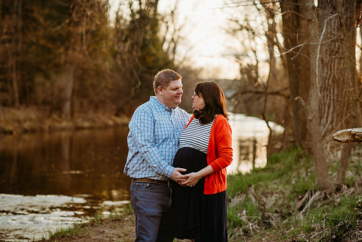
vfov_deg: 15.8
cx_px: 178
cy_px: 121
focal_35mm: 87
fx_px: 871
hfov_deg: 23.5
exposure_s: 1/200
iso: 125
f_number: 2.8
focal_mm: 85
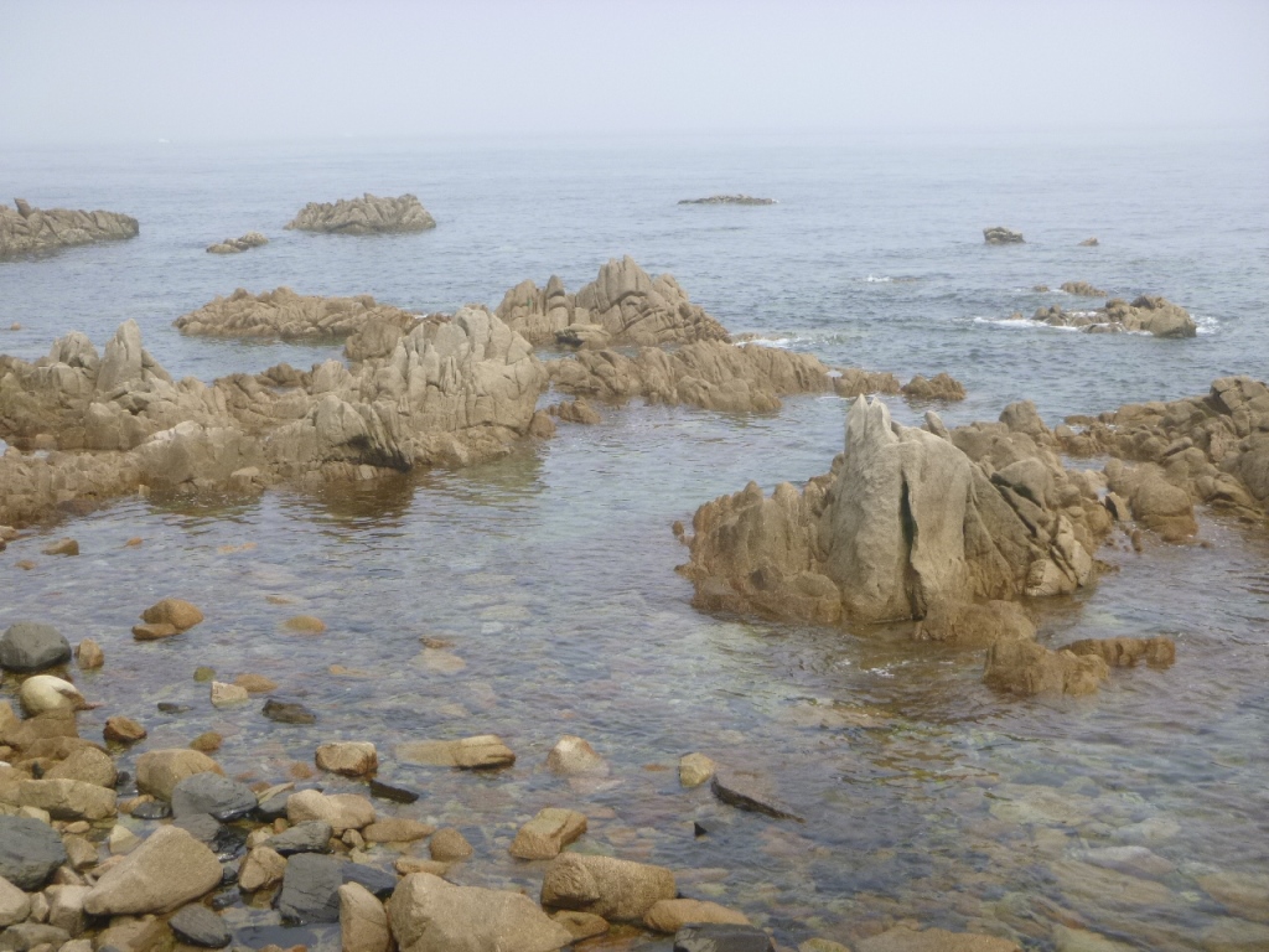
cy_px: 476
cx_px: 634
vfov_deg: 29.1
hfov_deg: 38.2
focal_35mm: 50
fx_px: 1833
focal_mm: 9
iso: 100
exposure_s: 1/250
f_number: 4.9
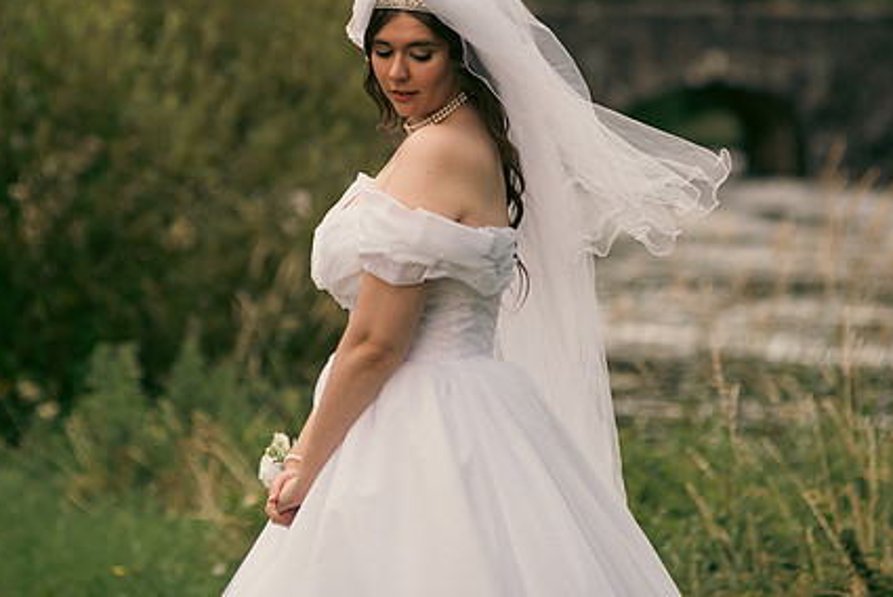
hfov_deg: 8.9
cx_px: 414
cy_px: 197
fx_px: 5759
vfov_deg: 5.9
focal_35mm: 232
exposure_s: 1/200
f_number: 3.5
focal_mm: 170
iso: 320
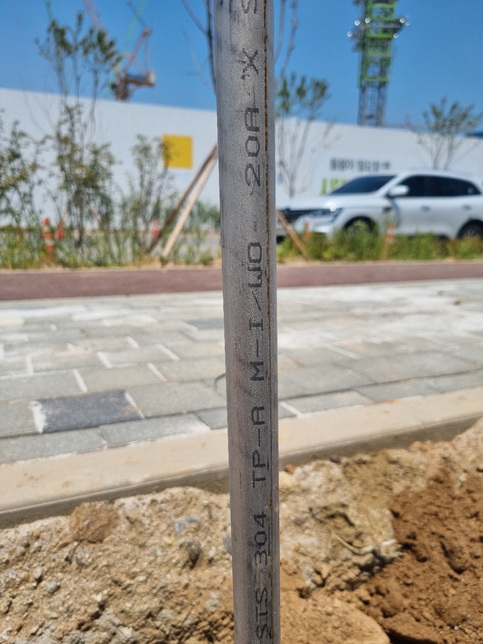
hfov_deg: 53.1
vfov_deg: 67.3
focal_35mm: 26
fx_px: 484
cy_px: 322
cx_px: 242
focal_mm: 5.4
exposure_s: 1/4464
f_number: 1.8
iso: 50
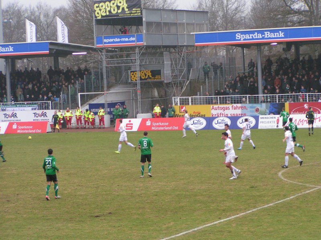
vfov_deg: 11.3
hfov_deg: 15.1
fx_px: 1215
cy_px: 120
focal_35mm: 131
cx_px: 160
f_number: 3.5
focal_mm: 20
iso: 125
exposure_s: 1/160
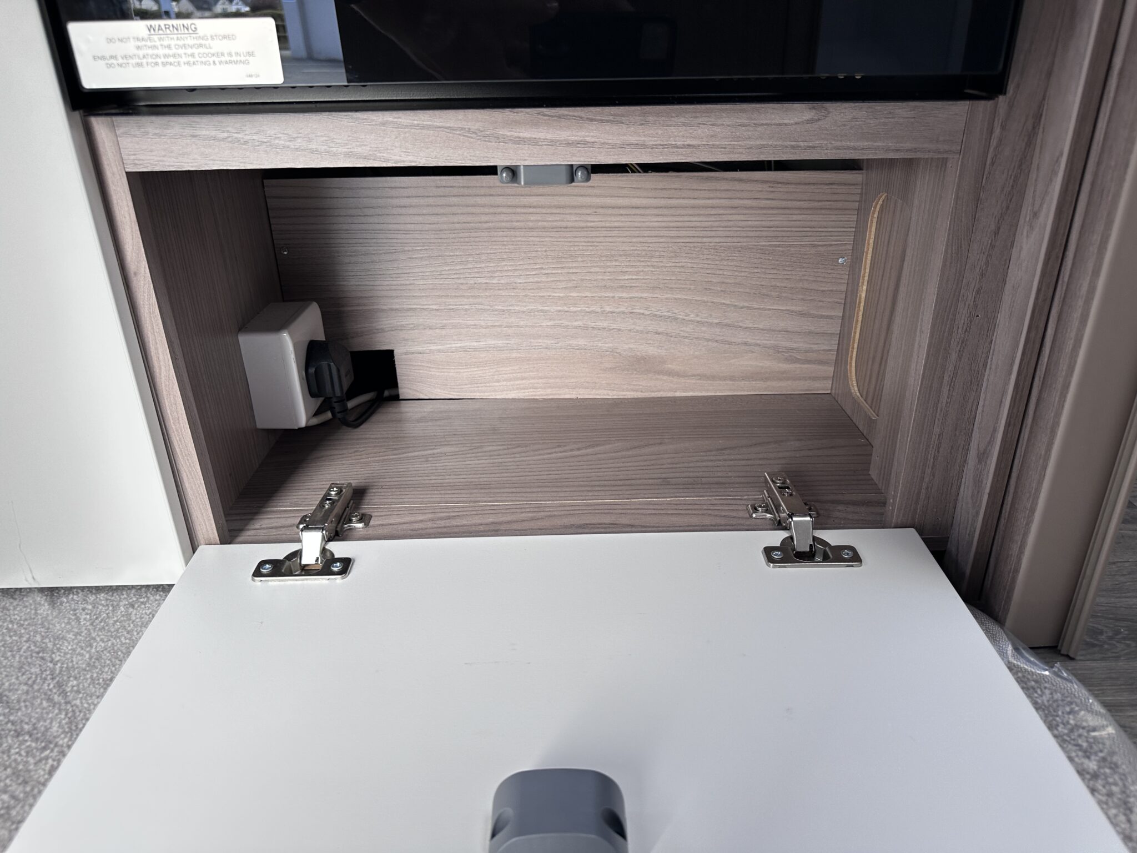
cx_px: 568
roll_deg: +0.9
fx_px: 788
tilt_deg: -24.8
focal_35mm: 24
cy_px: 426
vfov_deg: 56.8
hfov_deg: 71.6
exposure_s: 1/121
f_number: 1.78
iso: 80
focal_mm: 6.86
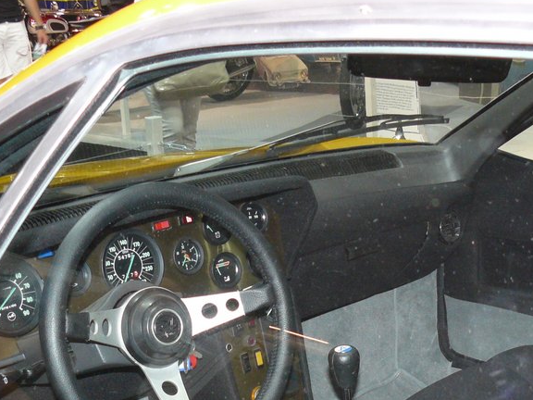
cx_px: 299
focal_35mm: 64
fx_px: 985
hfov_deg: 30.2
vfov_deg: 22.5
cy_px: 343
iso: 200
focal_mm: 6
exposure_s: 1/40
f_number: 2.8
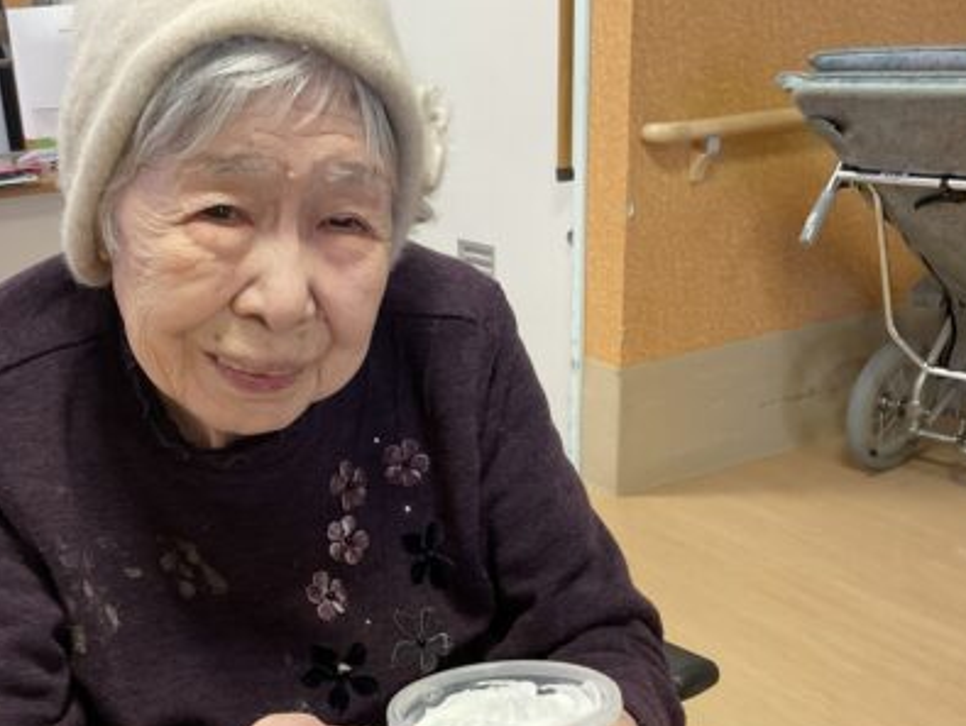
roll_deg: +4.0
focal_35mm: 44
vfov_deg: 32.4
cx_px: 323
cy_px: 528
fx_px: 1229
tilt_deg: -22.5
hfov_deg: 42.3
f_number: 1.8
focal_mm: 3
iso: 100
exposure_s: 1/50
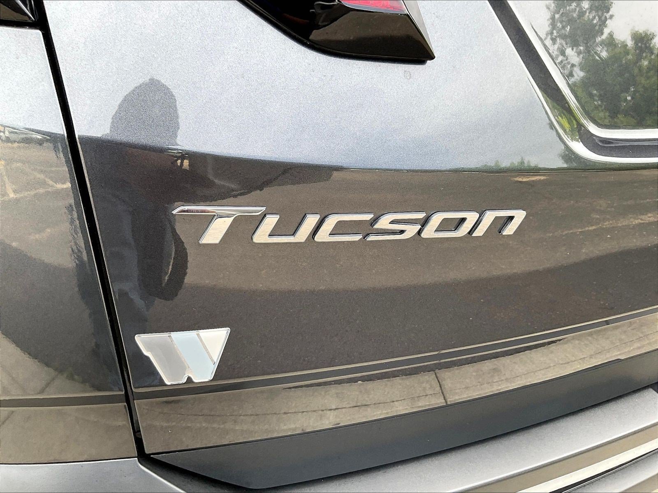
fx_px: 551
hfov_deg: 61.7
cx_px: 329
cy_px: 246
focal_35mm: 29
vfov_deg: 48.2
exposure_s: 1/130
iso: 16
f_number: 1.8
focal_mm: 3
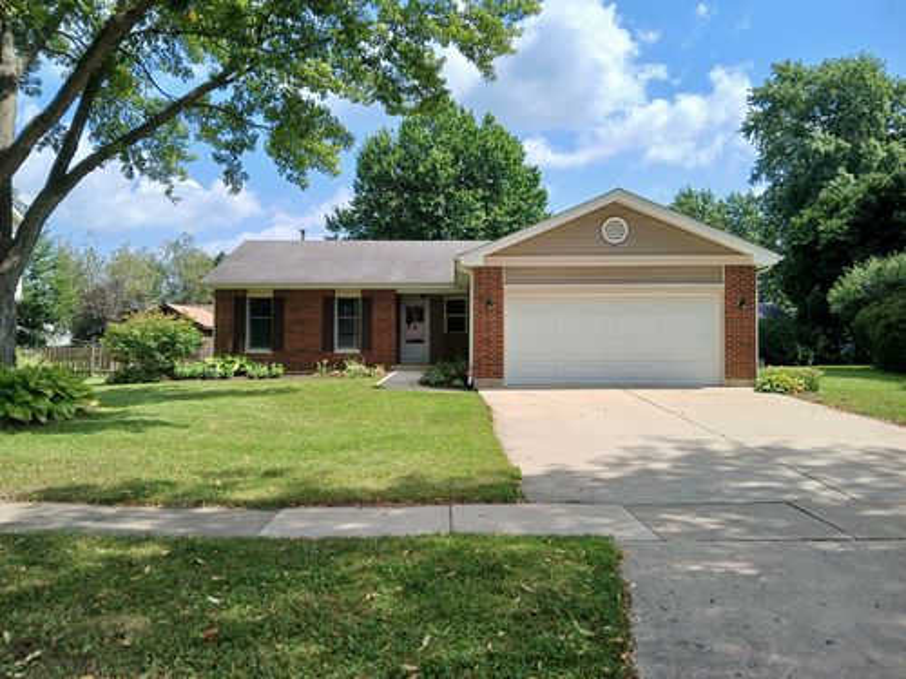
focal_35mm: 26
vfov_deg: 53.1
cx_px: 453
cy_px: 340
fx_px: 680
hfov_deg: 67.3
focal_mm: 3.98
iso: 20
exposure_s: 1/639
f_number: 1.8
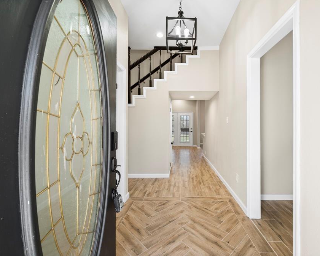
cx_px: 181
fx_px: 152
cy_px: 128
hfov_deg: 92.6
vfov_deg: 80.4
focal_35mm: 16
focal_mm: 14
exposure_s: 1/20
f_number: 8
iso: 1250
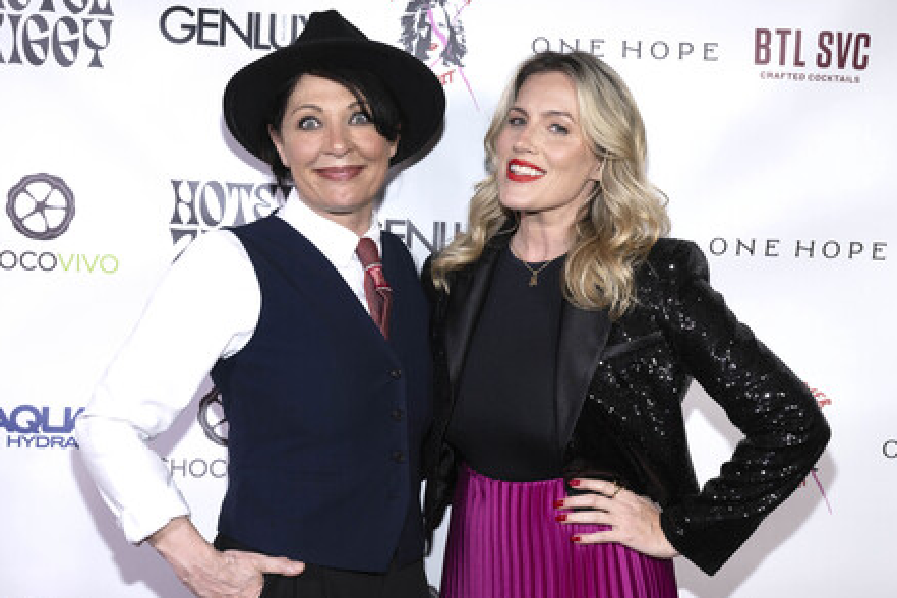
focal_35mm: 47
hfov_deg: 41.9
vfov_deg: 28.6
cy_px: 299
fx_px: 1171
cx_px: 453
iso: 800
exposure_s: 1/200
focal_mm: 46
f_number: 5.6
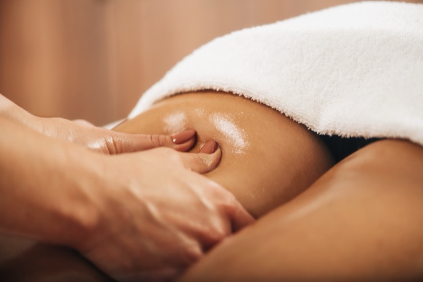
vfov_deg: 13.0
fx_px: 1233
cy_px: 141
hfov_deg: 19.5
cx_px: 212
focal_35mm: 105
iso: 64
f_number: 3.2
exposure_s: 1/200
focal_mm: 105
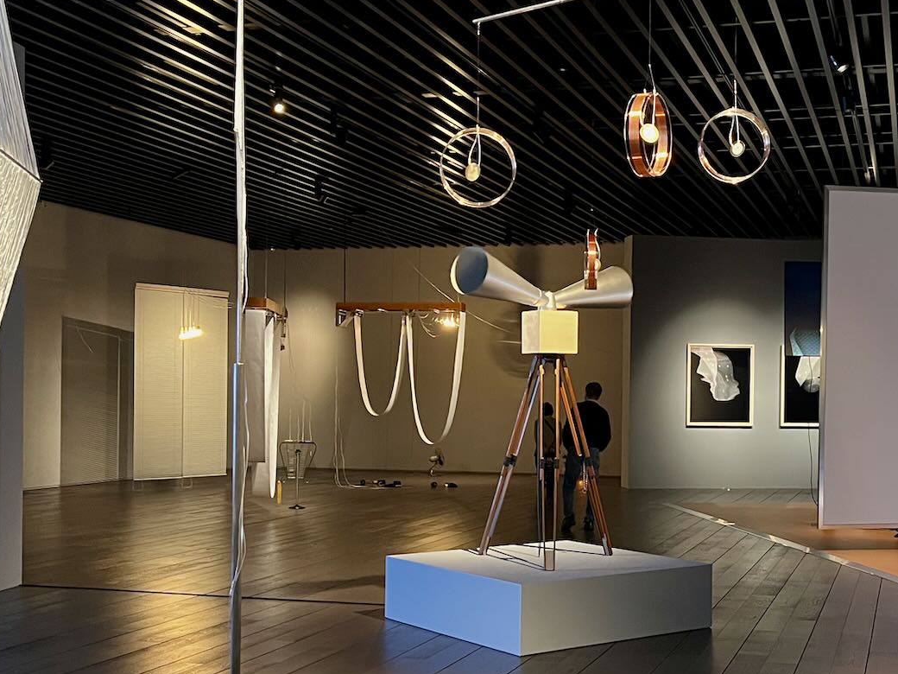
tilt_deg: -0.6
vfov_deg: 30.2
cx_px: 586
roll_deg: -0.5
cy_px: 394
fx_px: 1245
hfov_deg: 39.3
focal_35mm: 48
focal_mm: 5.1
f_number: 1.6
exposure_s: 1/30
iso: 500
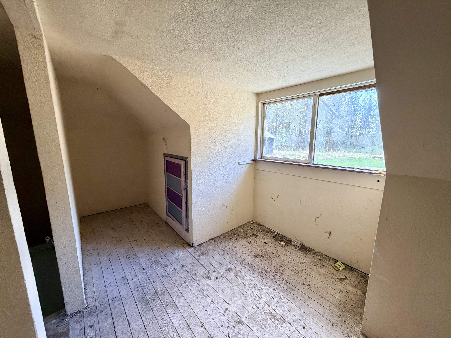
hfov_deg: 102.1
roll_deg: -0.6
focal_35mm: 14
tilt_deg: -9.8
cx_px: 226
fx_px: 182
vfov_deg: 85.7
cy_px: 169
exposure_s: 1/121
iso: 320
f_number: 2.2
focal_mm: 2.22
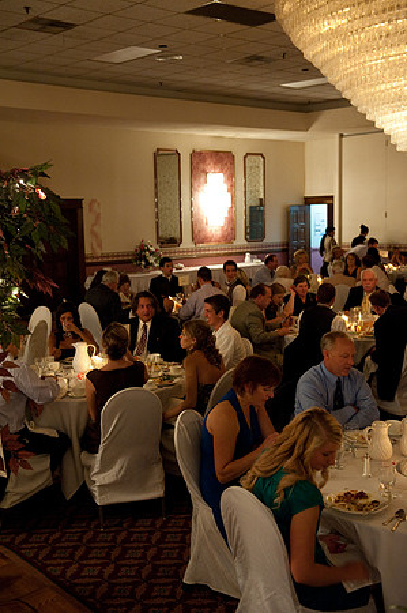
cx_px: 204
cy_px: 306
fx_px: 748
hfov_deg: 30.4
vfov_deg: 44.5
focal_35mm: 44
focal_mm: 44
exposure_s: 1/40
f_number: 4
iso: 3200
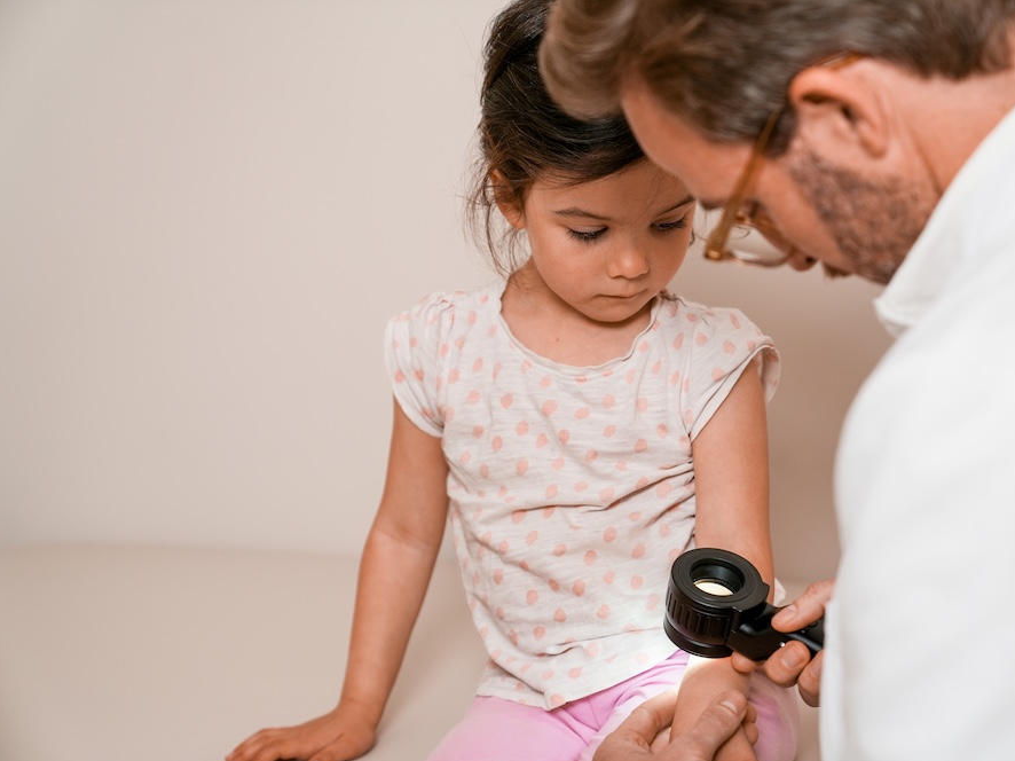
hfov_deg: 25.6
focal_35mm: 76
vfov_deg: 19.4
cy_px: 381
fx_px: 2228
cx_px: 569
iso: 250
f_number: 3.5
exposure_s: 1/200
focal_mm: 70
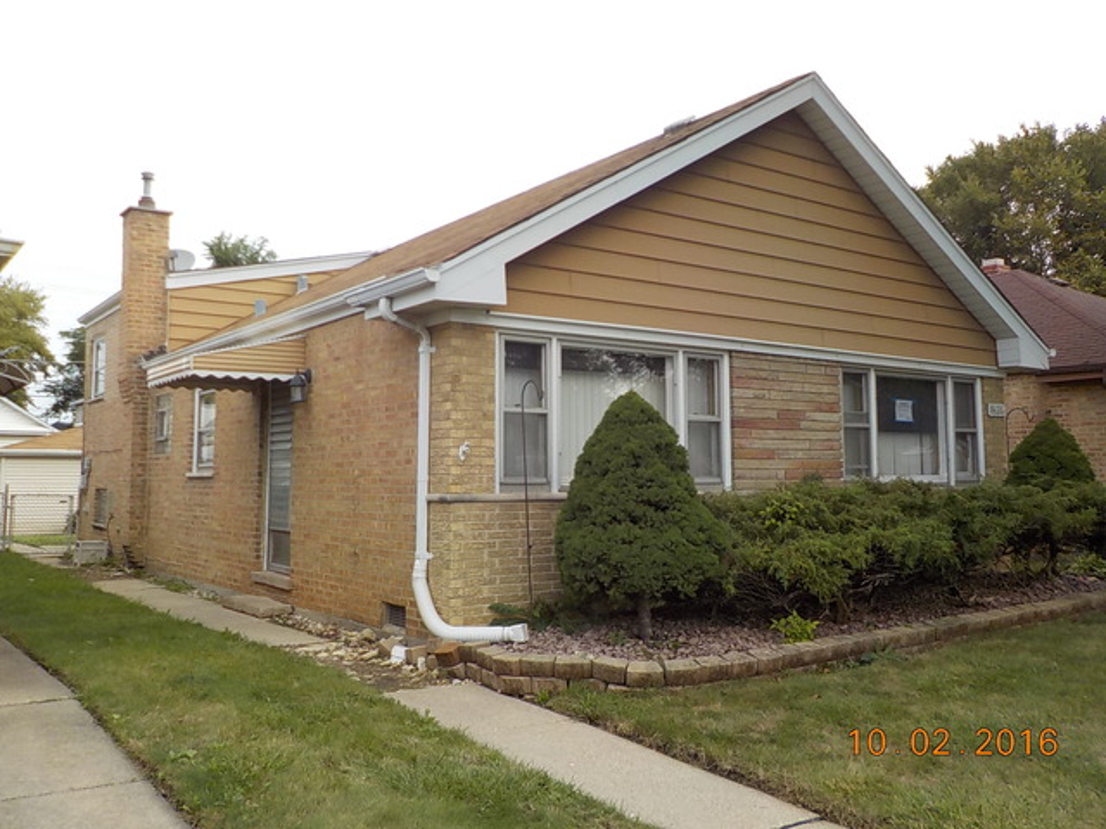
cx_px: 553
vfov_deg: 46.8
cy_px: 414
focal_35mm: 30
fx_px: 959
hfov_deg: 60.0
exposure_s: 1/500
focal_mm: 4.1
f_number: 3.3
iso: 125
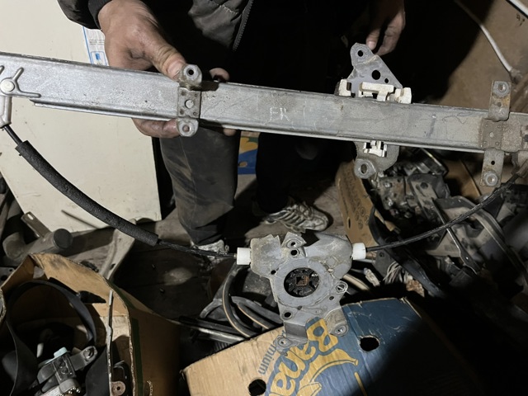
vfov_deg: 53.1
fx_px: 397
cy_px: 198
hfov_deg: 67.3
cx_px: 264
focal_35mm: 26
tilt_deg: -51.1
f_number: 1.6
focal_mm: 5.1
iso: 640
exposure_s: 1/25
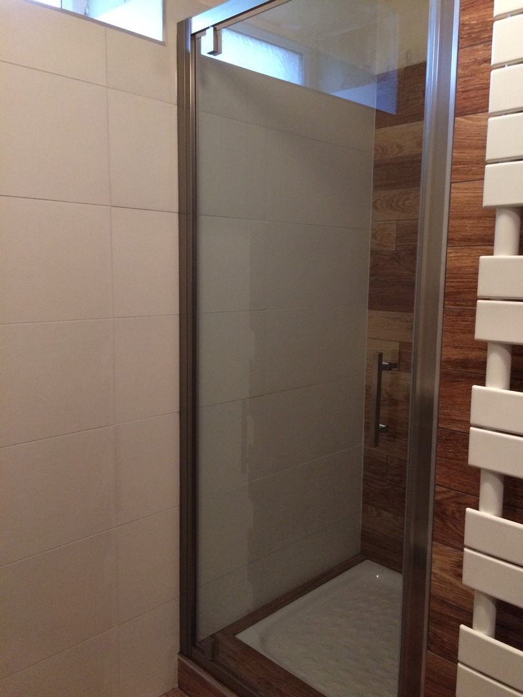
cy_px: 348
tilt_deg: -9.2
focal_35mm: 29
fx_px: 584
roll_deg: -0.4
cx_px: 262
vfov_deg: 61.7
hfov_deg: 48.2
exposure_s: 1/33
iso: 320
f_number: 2.2
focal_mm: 4.15
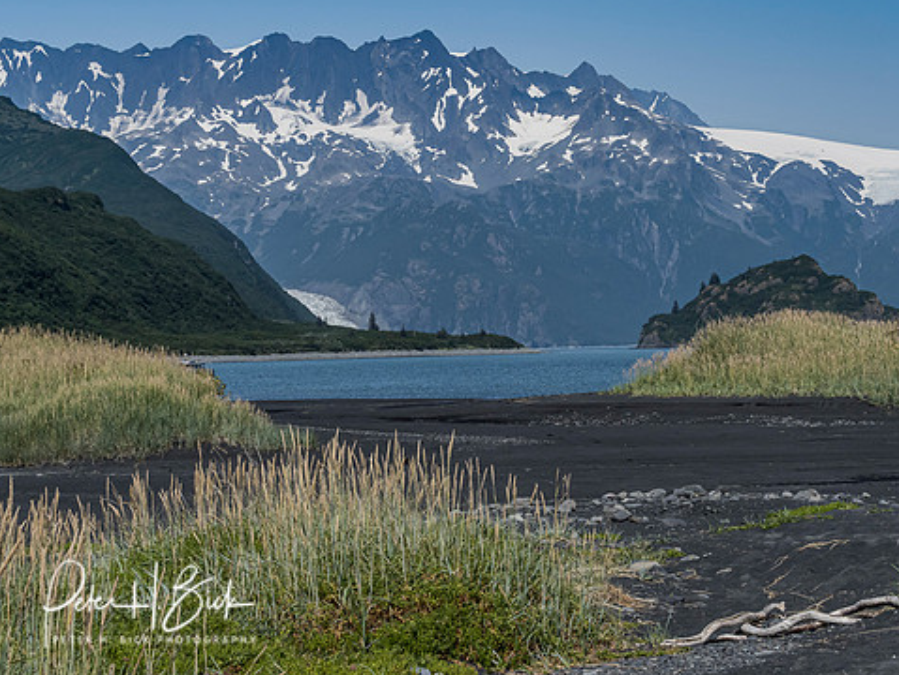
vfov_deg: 15.3
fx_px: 2520
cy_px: 296
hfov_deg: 20.2
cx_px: 532
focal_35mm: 97
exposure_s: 1/2000
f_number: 8
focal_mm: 40
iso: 400
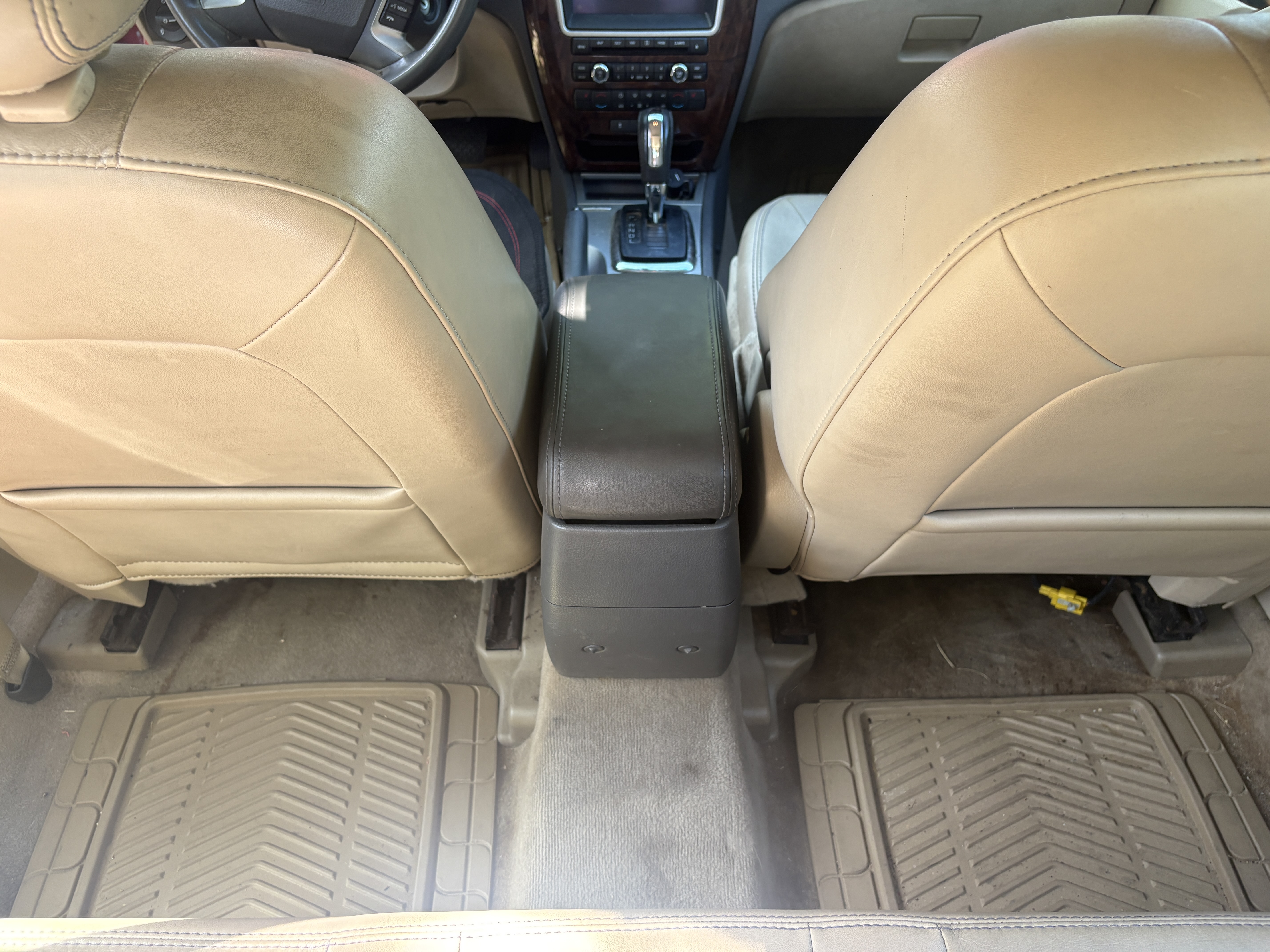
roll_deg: +4.7
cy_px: 476
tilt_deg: -42.6
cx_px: 635
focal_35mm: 26
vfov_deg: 53.1
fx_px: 954
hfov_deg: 67.3
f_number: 1.6
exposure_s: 1/121
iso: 80
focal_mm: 5.96
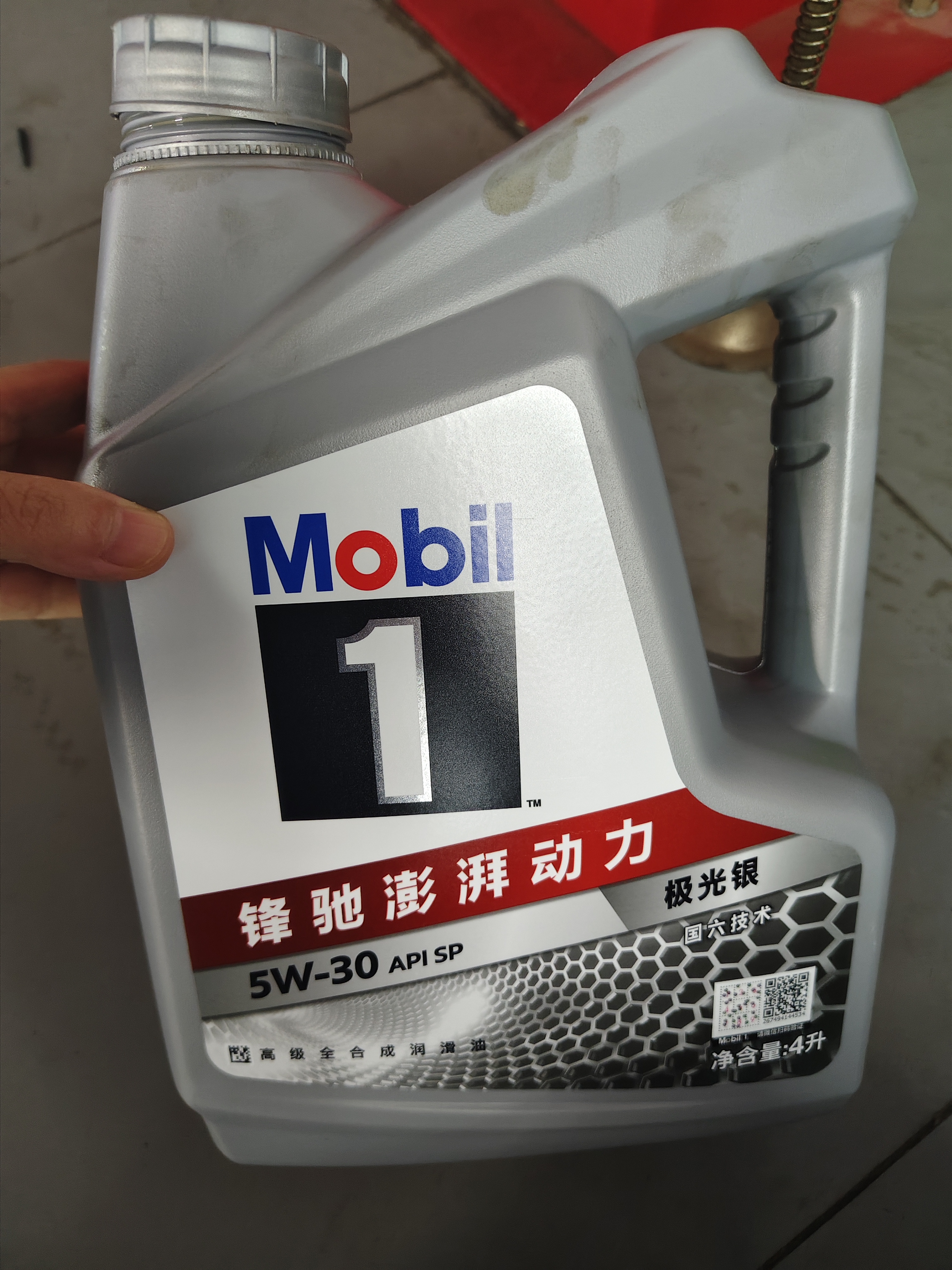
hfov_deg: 58.9
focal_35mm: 23
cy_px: 635
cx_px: 476
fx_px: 843
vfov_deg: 73.9
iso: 1544
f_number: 1.88
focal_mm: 5.56
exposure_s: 1/33.3
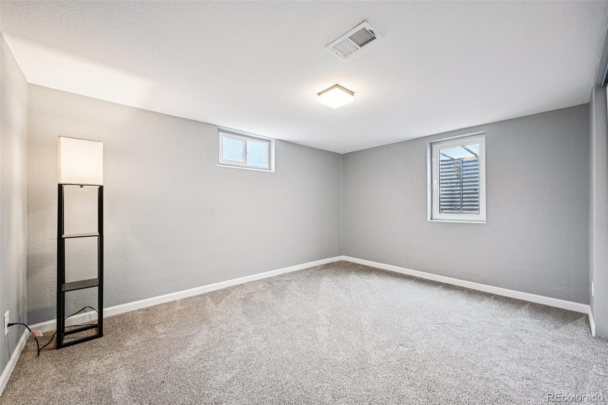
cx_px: 304
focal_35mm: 14
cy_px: 202
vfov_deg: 81.2
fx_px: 236
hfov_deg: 104.3
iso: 400
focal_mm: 14
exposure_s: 1/4
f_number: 11
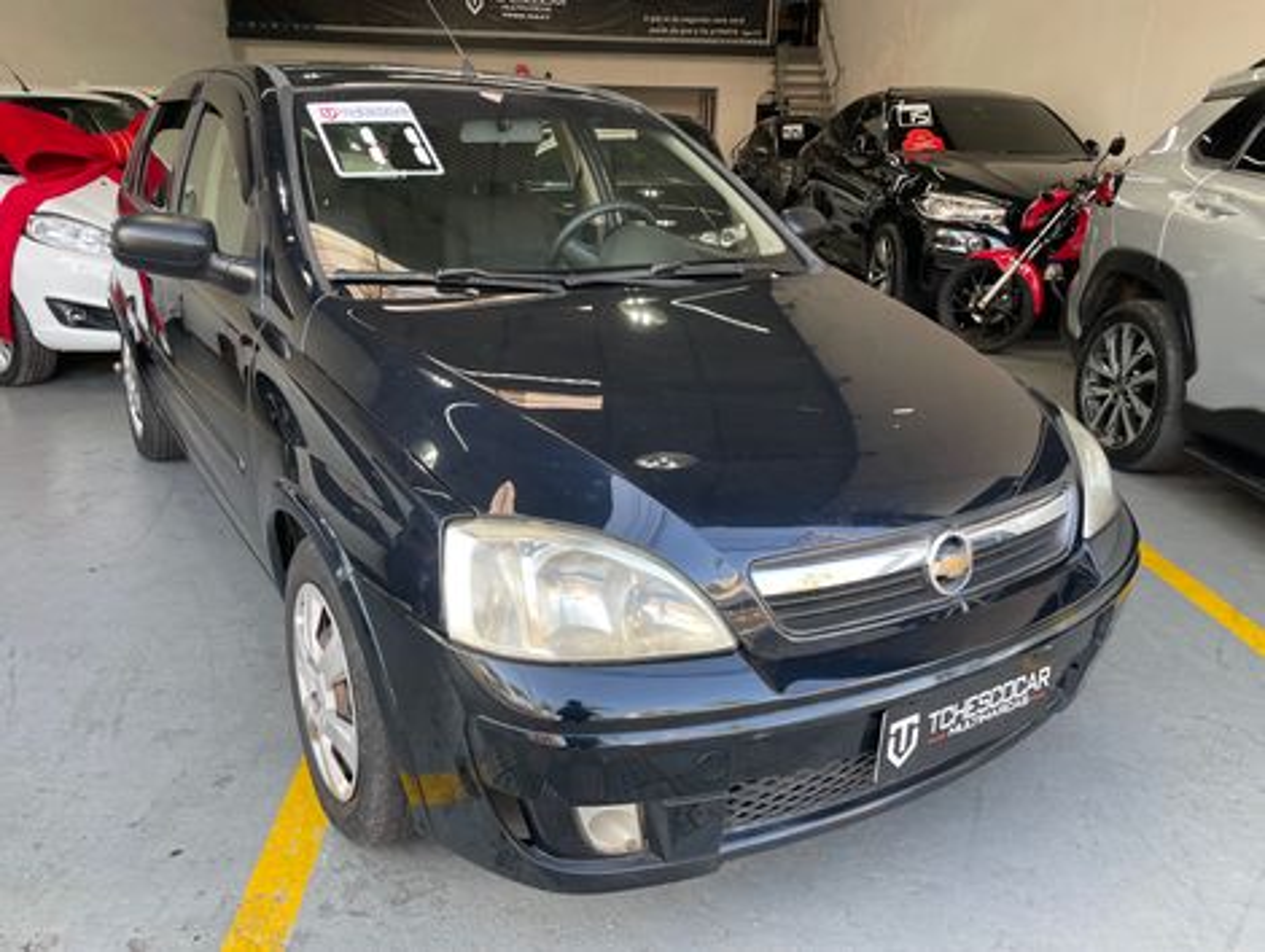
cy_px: 476
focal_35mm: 26
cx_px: 632
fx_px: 952
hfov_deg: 67.2
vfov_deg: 53.2
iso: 64
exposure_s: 1/120
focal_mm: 4.2
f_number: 1.6
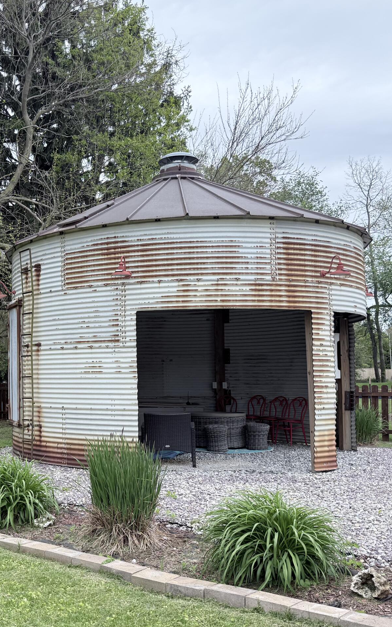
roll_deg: +0.1
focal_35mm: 40
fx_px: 684
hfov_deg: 30.8
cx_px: 55
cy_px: 337
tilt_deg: +2.4
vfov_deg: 49.2
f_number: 1.78
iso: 100
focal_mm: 6.76
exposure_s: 1/2000
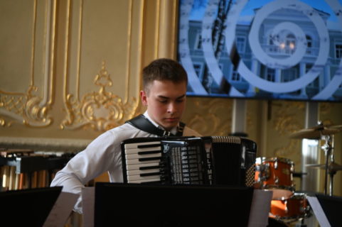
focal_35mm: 70
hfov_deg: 28.9
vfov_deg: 19.4
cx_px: 171
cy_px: 114
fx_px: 665
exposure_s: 1/200
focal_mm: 70
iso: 320
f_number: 2.8
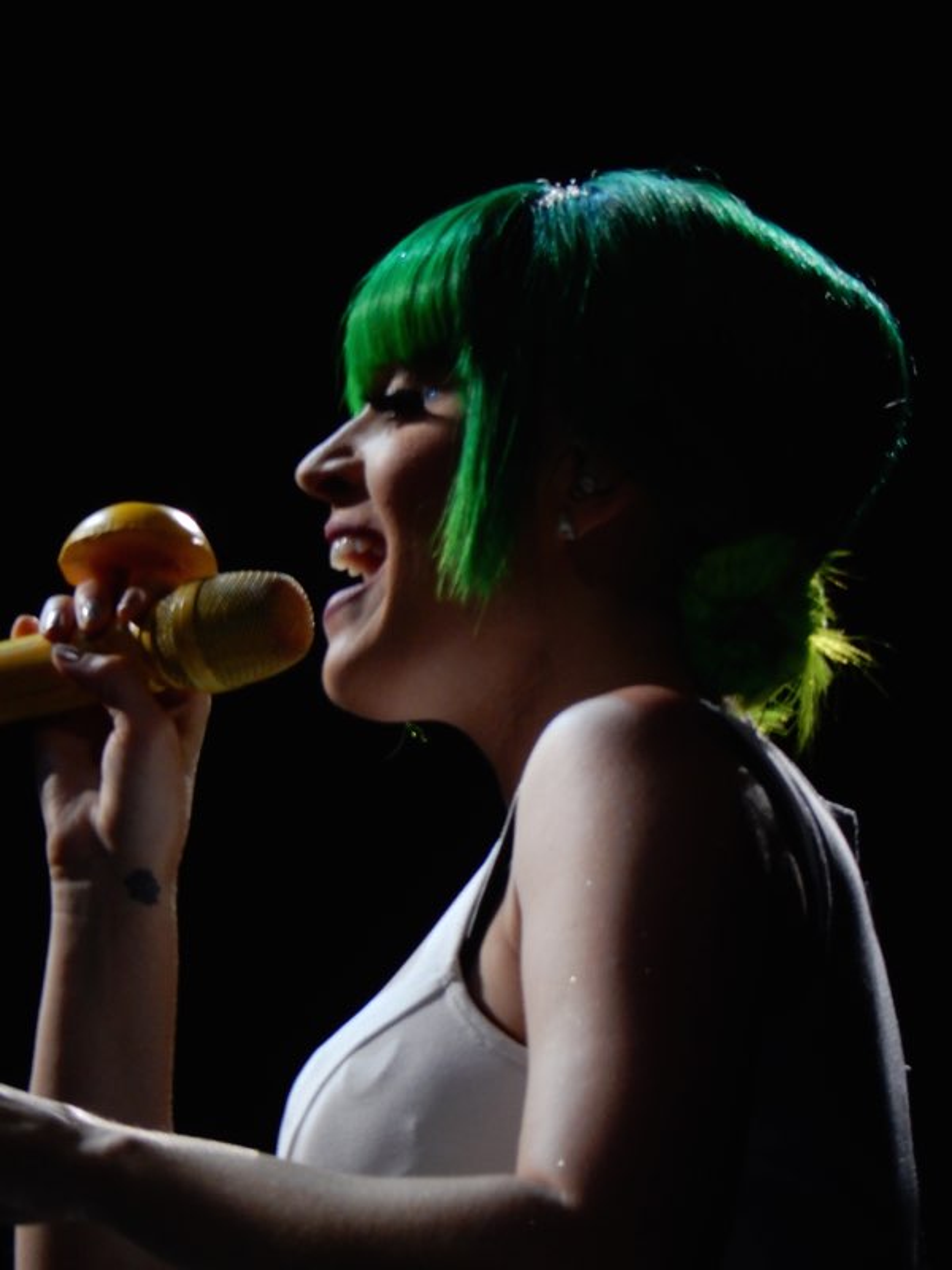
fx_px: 20168
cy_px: 635
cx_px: 476
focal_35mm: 550
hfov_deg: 2.7
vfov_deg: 3.6
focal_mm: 99
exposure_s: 1/125
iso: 450
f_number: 6.3
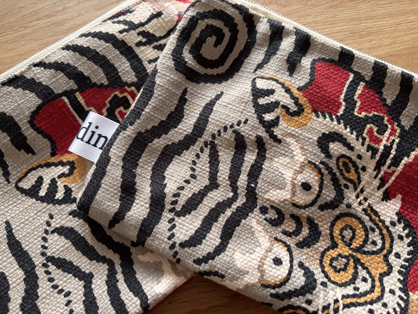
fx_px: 314
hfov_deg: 67.3
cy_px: 157
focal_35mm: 26
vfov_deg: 53.1
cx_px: 209
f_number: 1.6
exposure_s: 1/60
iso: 250
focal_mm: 5.96
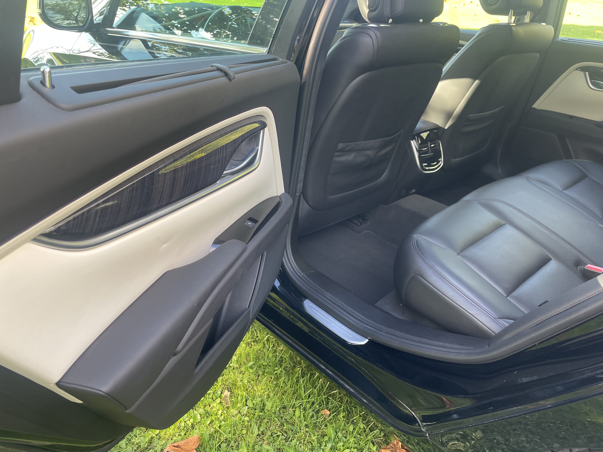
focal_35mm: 26
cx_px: 302
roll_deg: -1.7
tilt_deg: -31.9
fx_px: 453
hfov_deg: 67.3
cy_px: 226
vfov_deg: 53.1
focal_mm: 4.2
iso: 100
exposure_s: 1/121
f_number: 1.6
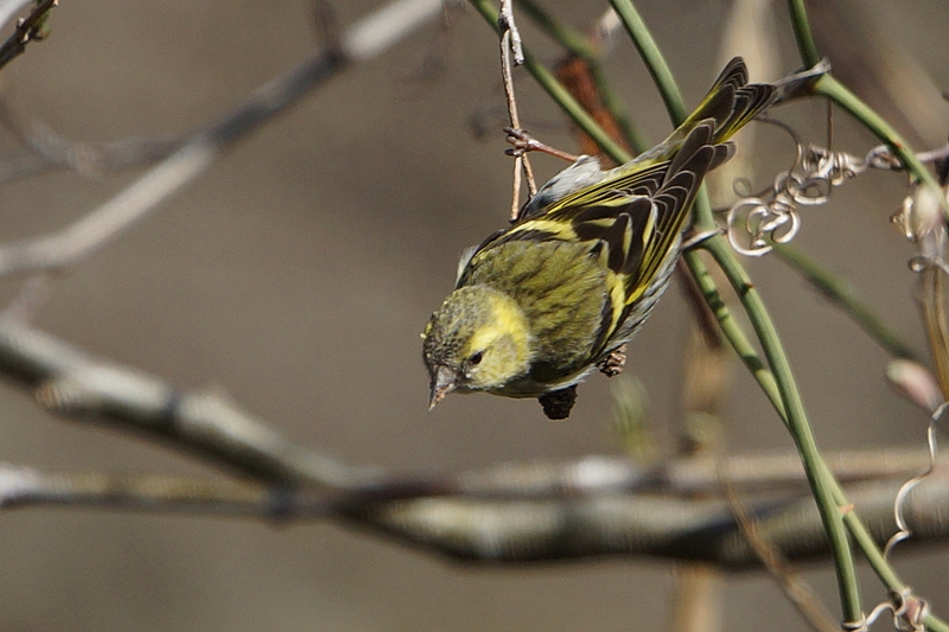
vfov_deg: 2.3
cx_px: 474
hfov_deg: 3.4
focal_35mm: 600
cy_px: 316
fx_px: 15812
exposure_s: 1/500
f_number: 5.6
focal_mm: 400
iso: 200
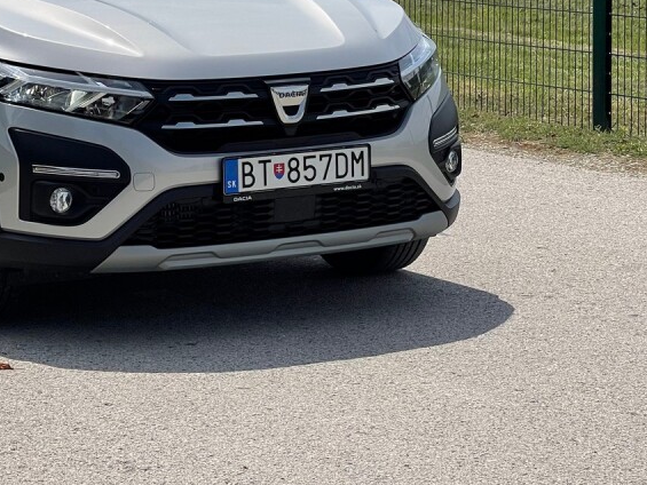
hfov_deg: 14.4
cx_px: 148
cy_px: 23
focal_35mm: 136
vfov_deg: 10.8
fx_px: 2542
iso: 20
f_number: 2.2
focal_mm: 7.5
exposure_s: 1/2222
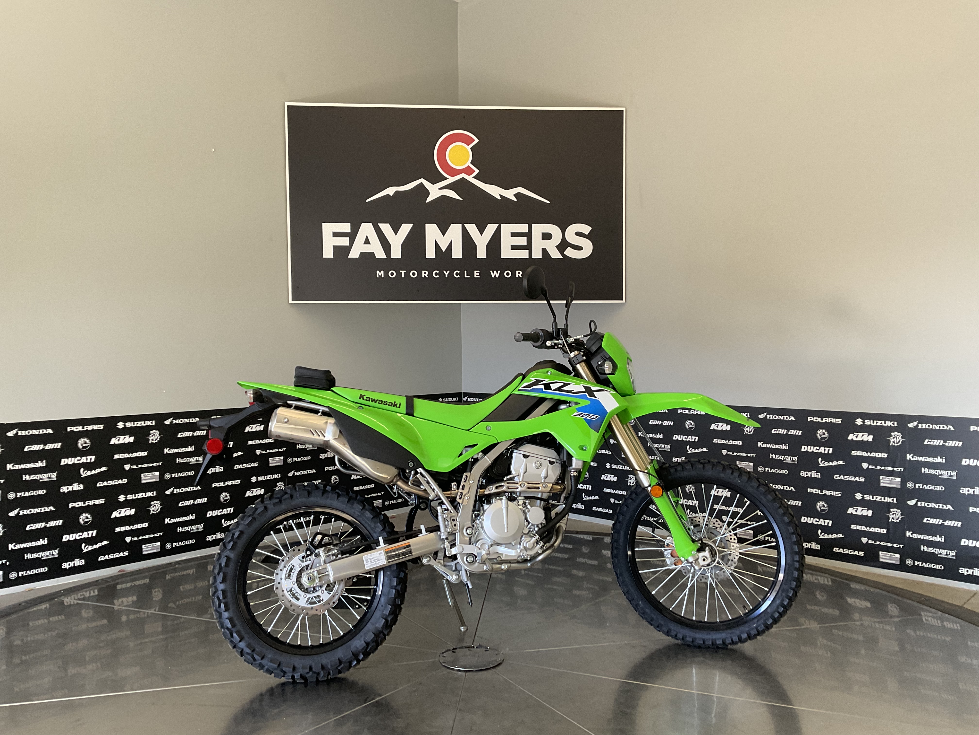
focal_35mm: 29
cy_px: 368
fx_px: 820
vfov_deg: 48.2
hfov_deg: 61.7
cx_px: 490
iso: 64
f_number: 1.8
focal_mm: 3
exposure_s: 1/112
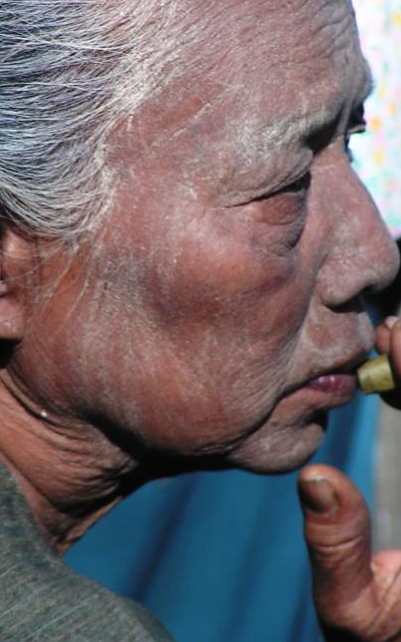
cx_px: 206
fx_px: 8758
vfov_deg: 4.2
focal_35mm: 501
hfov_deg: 2.6
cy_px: 253
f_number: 3.5
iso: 50
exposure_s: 1/320
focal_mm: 45.4
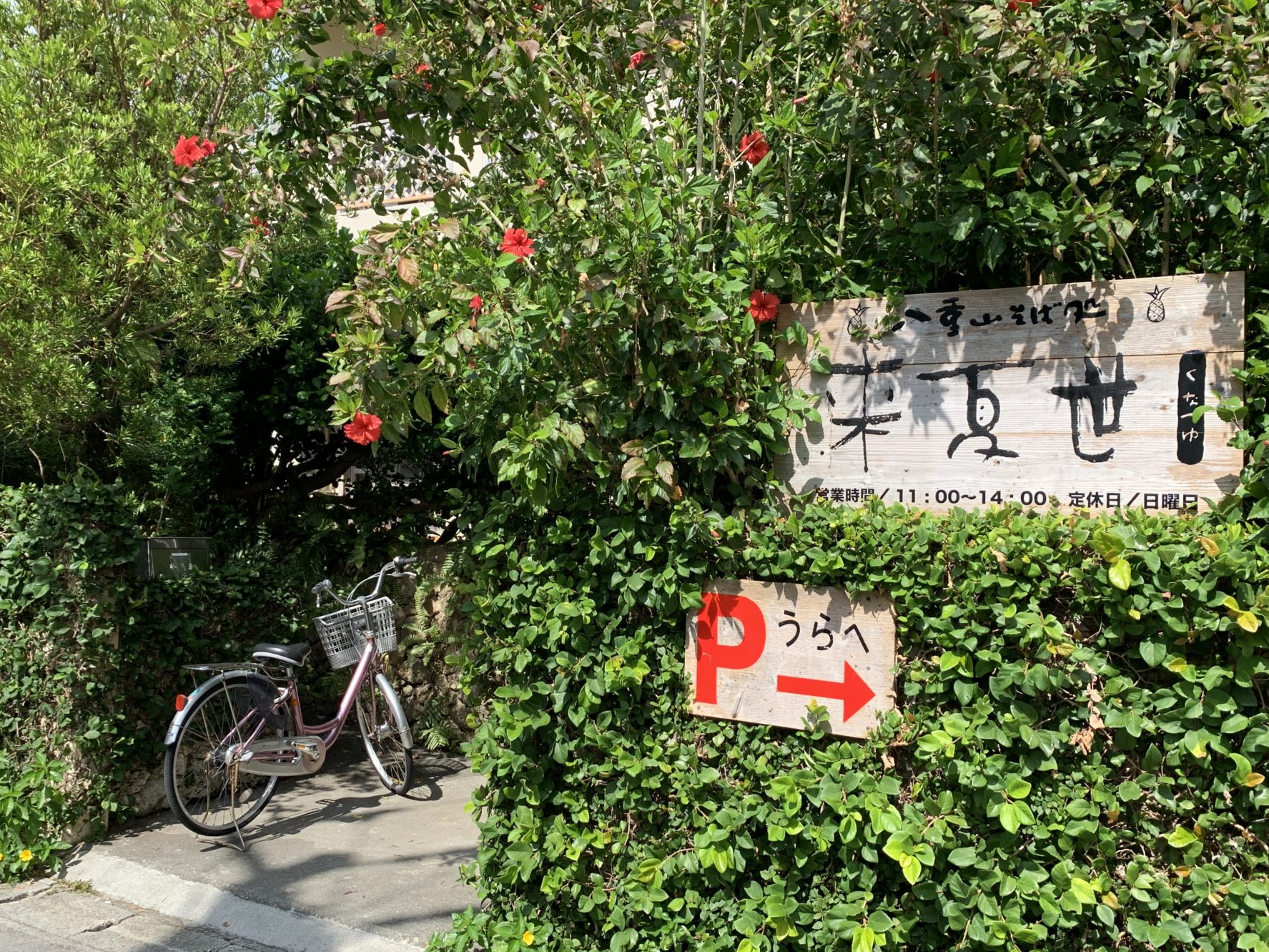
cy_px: 478
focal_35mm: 30
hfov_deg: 60.0
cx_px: 631
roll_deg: -2.0
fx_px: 1100
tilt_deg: +3.3
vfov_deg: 46.8
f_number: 1.8
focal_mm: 4.25
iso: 25
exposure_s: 1/928
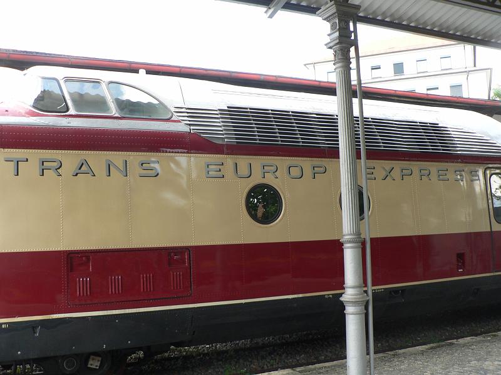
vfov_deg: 39.7
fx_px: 521
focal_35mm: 36
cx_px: 250
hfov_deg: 51.4
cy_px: 188
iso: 80
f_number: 2.8
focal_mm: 6
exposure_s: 1/80
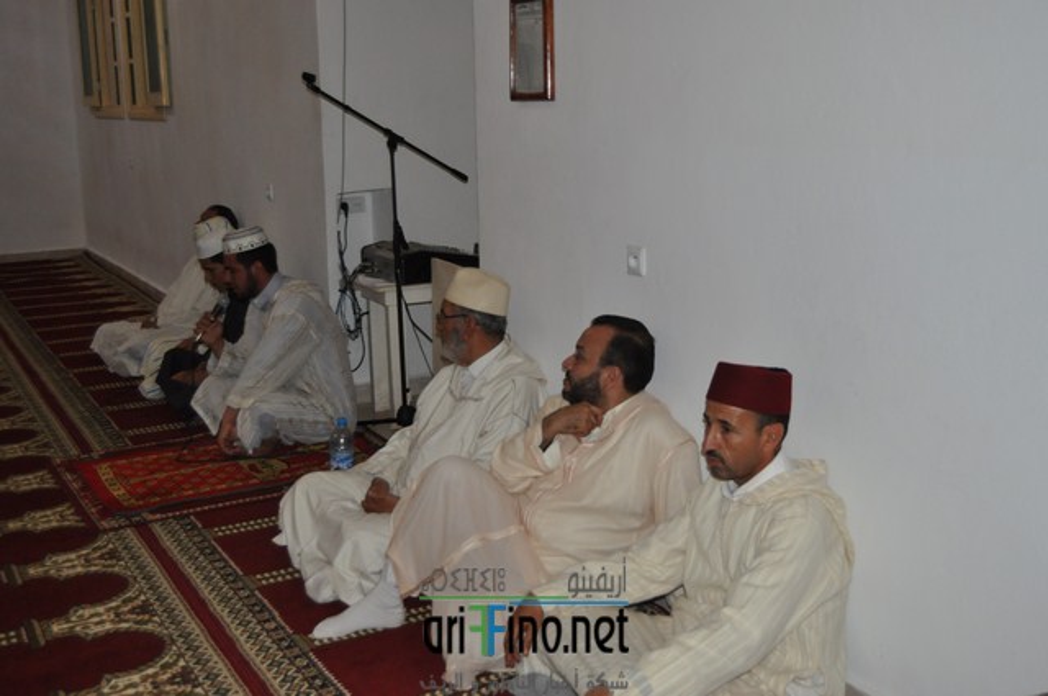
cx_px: 524
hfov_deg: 46.5
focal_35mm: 42
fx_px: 1221
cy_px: 348
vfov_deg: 31.8
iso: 800
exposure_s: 1/60
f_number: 4
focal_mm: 28
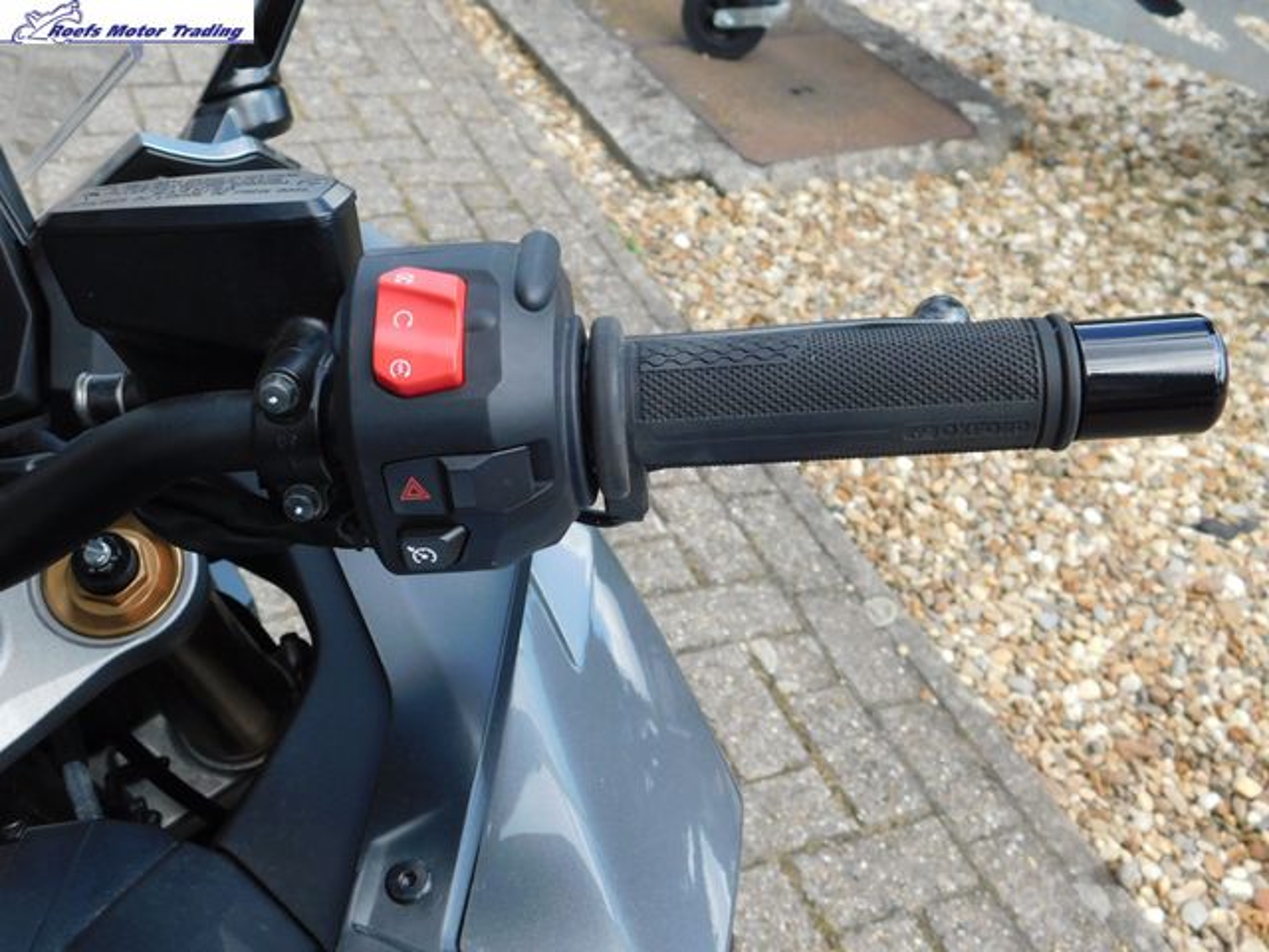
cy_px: 476
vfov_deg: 39.7
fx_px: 1320
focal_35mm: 36
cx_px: 634
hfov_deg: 51.4
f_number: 3.5
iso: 125
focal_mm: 6.3
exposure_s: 1/250
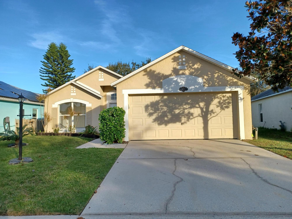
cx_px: 146
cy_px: 110
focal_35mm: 25
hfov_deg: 69.4
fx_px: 211
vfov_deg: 54.9
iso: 32
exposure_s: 1/278
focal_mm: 4.6
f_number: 1.8
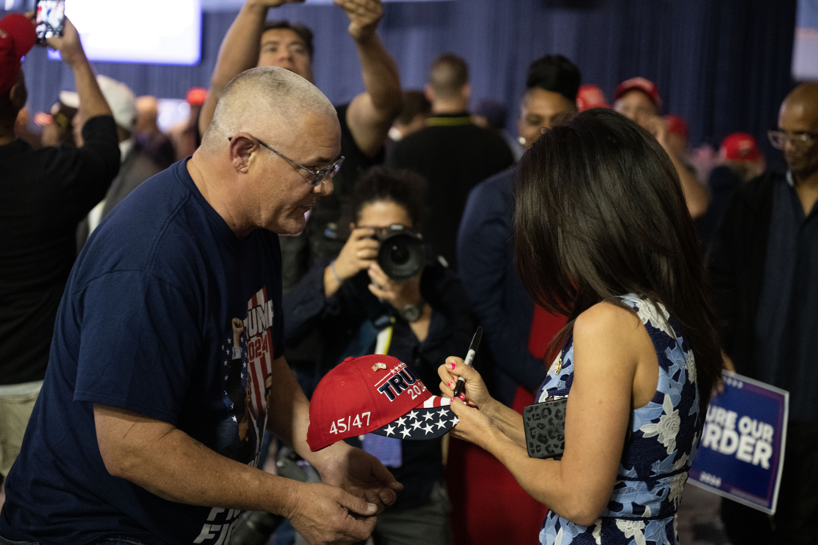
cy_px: 272
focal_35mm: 70
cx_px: 409
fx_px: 1590
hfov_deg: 28.8
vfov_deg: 19.5
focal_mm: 70
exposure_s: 1/125
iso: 3200
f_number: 2.8
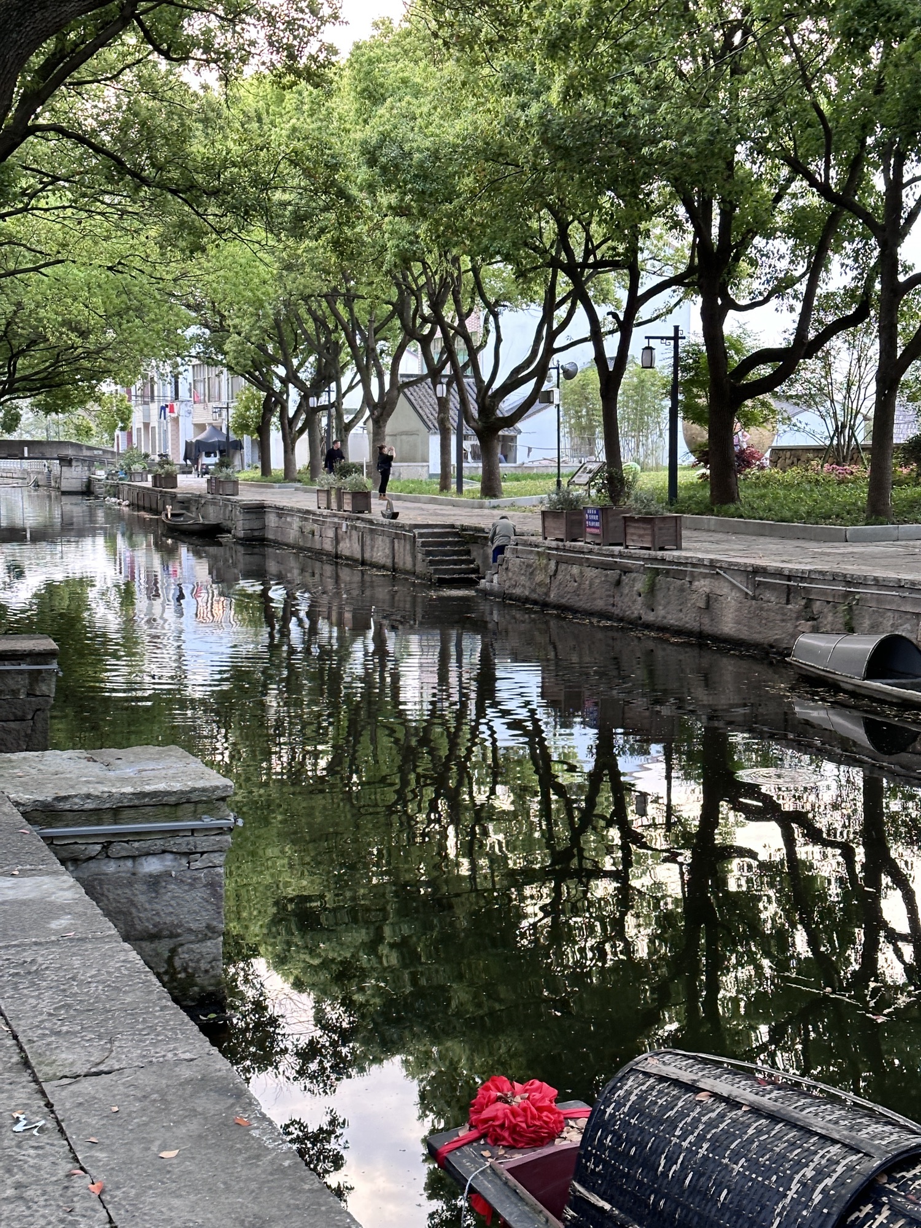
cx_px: 460
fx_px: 1703
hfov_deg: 30.3
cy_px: 614
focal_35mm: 48
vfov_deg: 39.7
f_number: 1.78
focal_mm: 6.86
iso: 125
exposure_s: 1/60
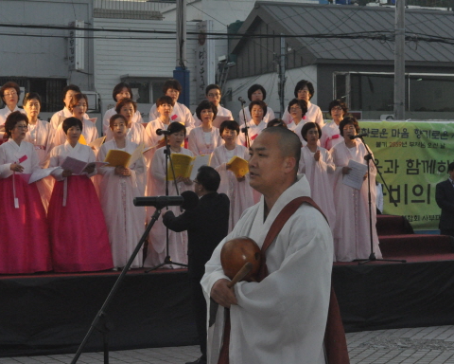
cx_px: 169
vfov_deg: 17.1
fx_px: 1209
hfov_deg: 21.2
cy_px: 179
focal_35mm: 90
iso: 2000
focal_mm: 48
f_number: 16
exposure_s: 1/200
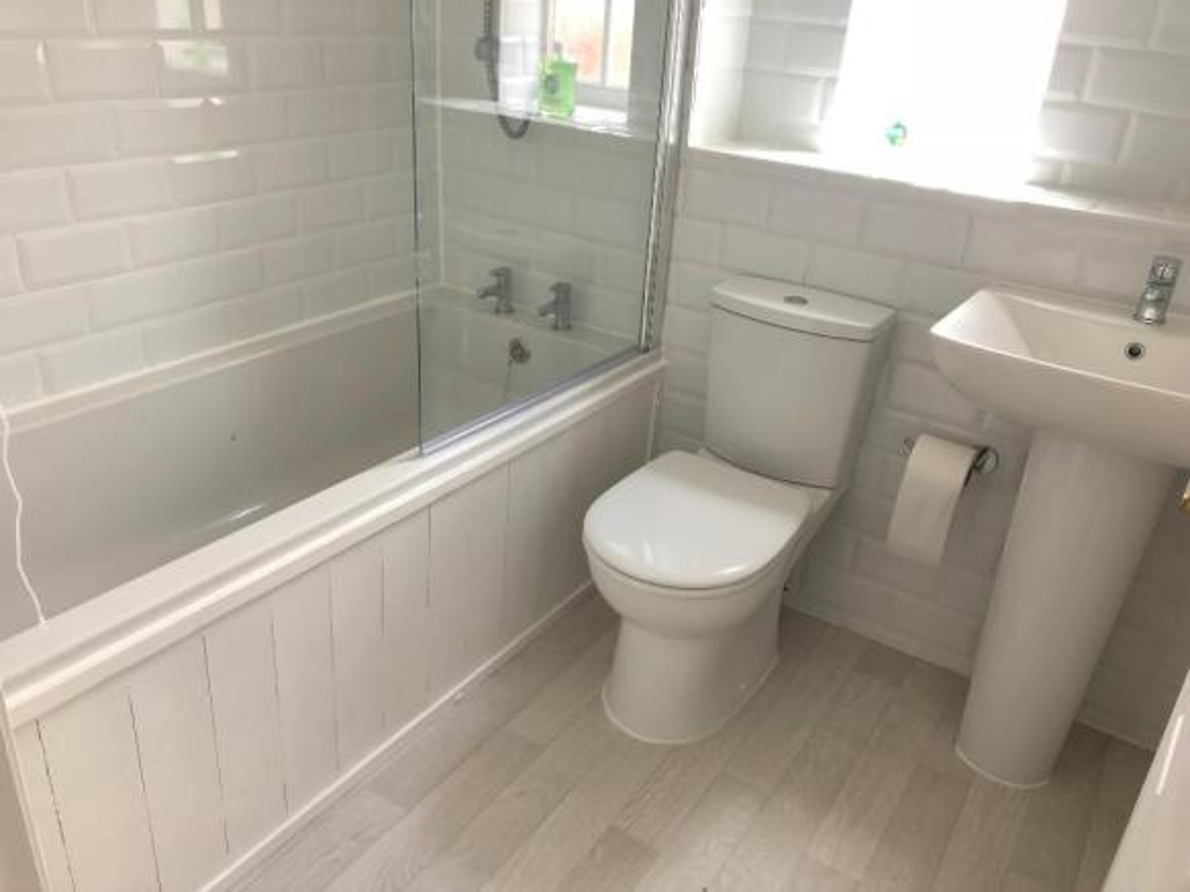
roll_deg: -4.3
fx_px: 997
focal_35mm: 29
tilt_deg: -25.5
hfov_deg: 61.7
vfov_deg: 48.2
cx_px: 595
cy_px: 446
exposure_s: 1/17
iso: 50
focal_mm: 3.99
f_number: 1.8
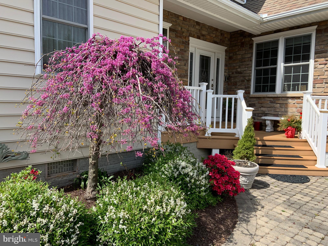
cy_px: 123
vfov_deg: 53.1
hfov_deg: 67.3
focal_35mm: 26
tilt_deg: -5.6
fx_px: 246
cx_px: 164
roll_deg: -1.2
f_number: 1.8
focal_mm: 4.25
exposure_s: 1/1299
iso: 25
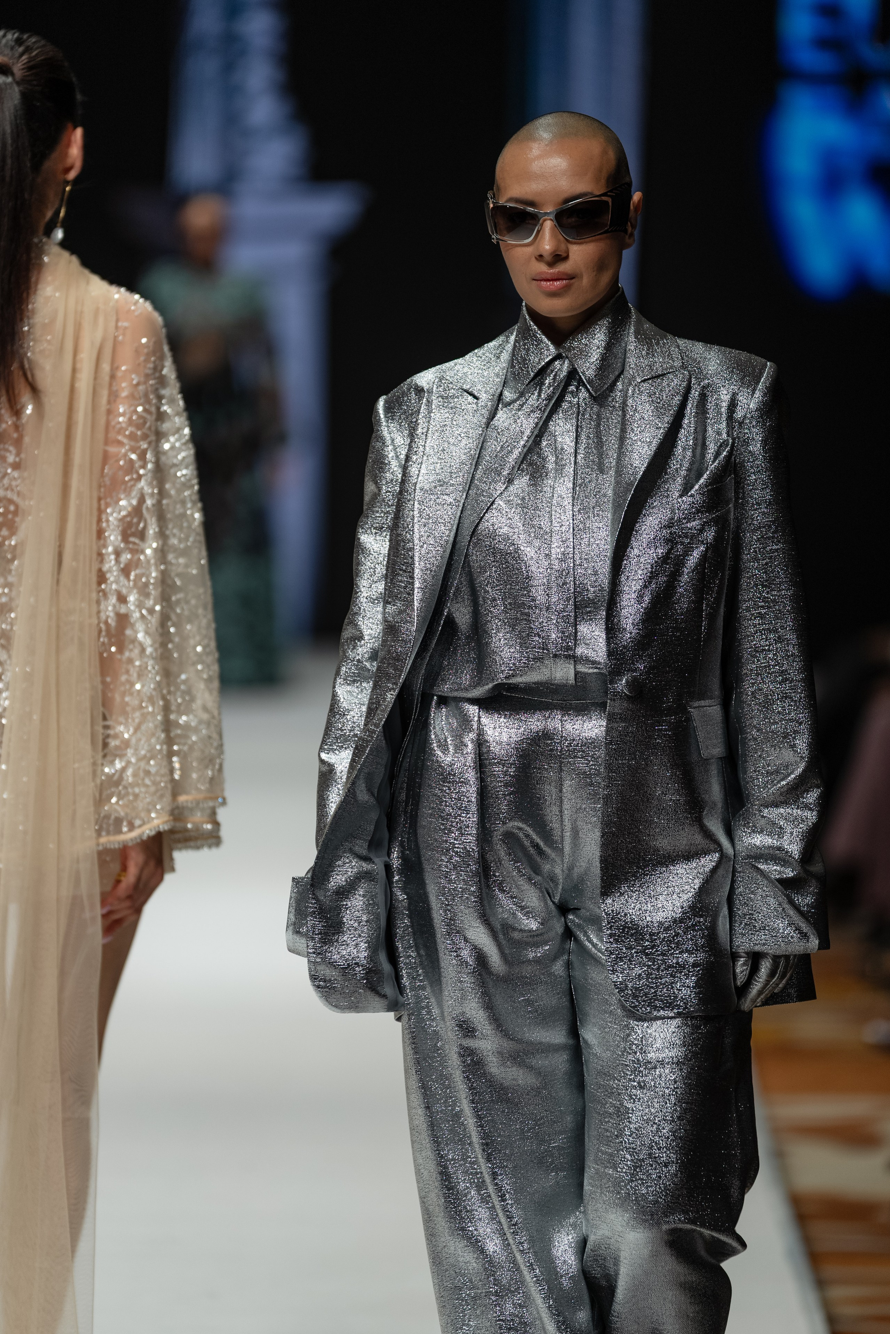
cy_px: 628
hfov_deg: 6.4
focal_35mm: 214
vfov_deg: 9.6
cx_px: 453
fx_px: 7934
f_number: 2.8
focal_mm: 200
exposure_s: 1/500
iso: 200
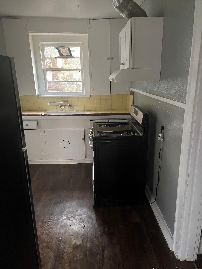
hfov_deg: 54.9
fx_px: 195
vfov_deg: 69.4
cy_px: 134
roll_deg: +1.1
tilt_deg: -17.0
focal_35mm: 25
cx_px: 101
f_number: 1.6
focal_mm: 5.1
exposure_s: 1/33
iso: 640
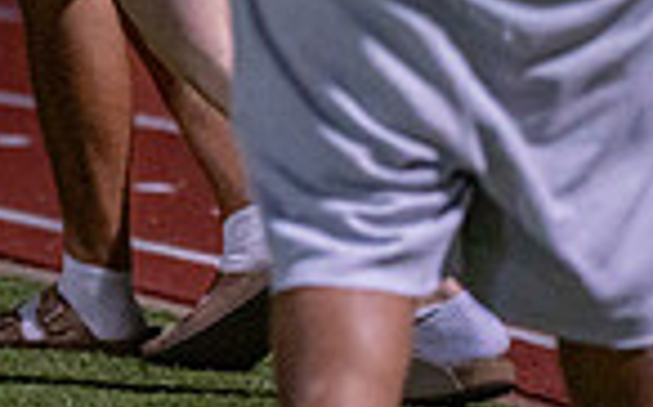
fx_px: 11541
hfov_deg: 3.2
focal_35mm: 649
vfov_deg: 2.0
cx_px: -549
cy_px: -453
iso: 1600
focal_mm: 135
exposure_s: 1/1250
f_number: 1.8
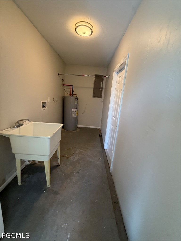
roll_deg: -3.4
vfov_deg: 102.1
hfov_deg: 85.7
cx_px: 90
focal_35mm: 14
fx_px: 98
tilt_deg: -14.1
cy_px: 120
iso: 250
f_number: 2.2
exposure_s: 1/60
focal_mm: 2.22
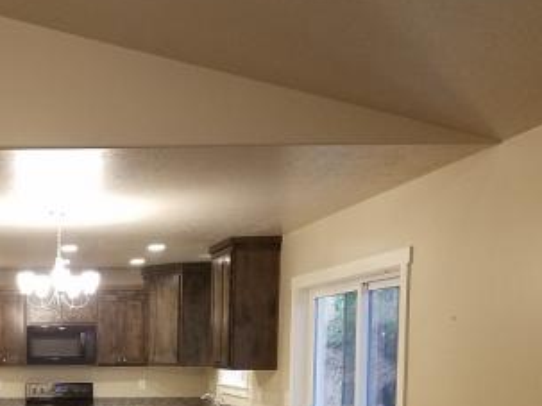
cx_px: 27
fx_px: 861
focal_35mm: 55
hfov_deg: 32.7
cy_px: 404
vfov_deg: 25.3
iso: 200
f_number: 1.7
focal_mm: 4.2
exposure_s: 1/60
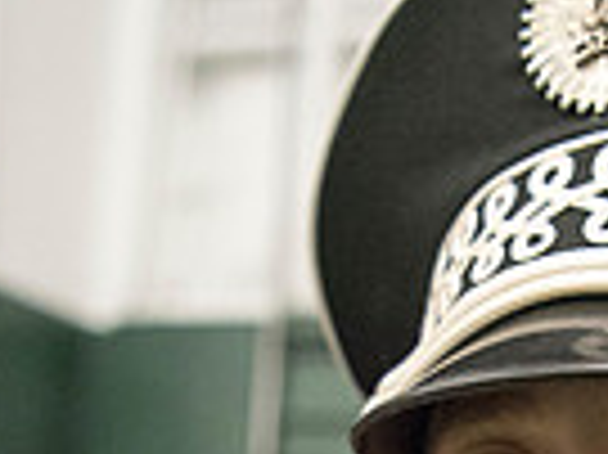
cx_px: 631
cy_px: 789
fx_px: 1737
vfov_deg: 13.5
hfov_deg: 19.2
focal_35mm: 99
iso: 3200
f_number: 3.2
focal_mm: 24
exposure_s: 1/200
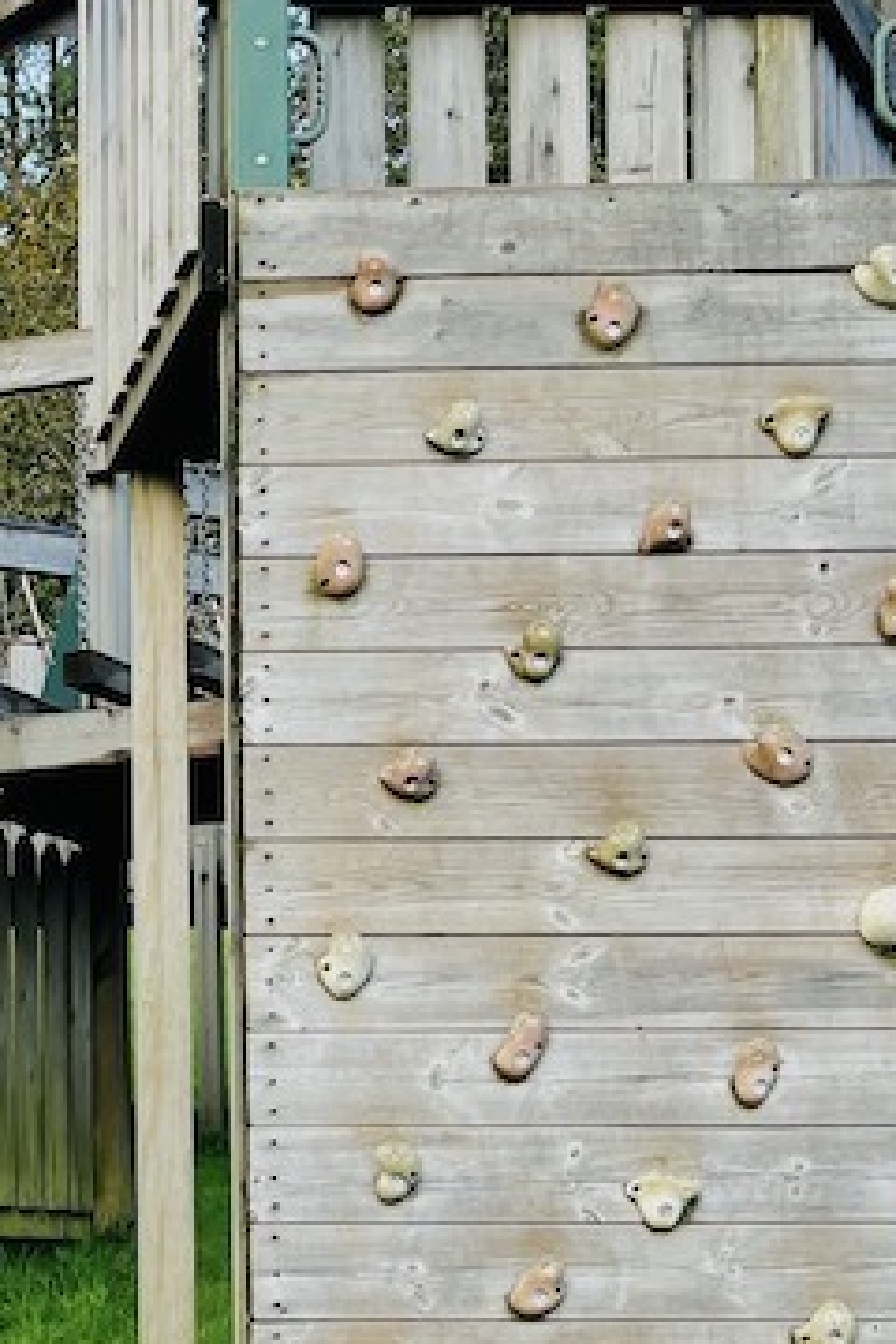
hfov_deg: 16.6
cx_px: -329
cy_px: 407
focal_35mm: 77
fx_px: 2874
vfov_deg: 26.1
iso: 50
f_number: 1.5
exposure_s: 1/431
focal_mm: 5.7
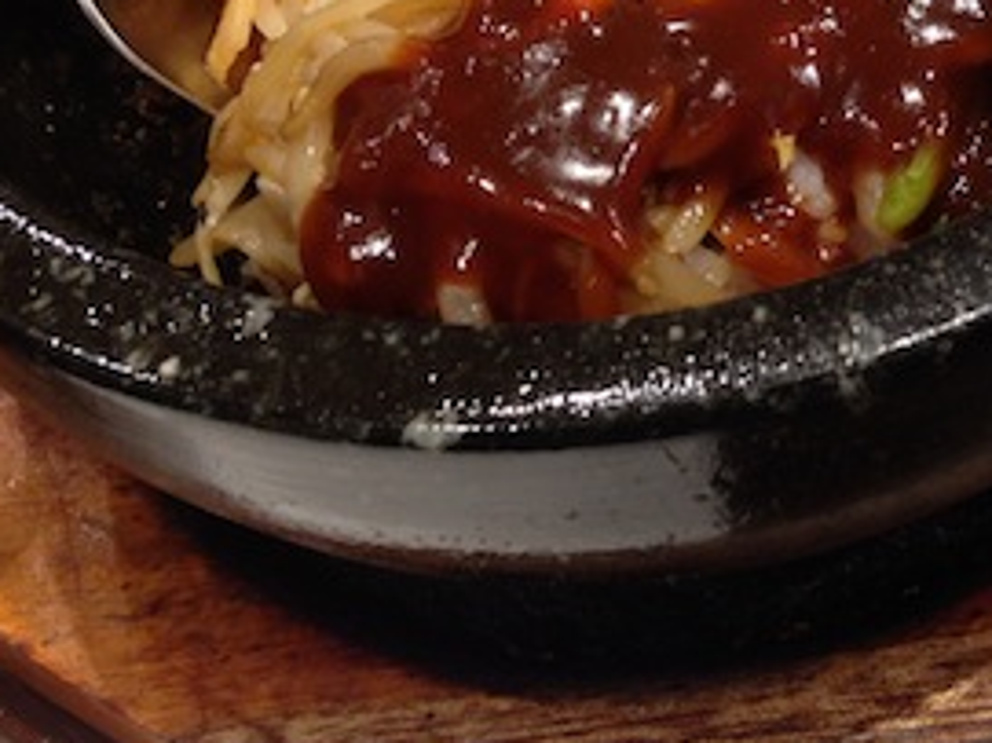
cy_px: -88
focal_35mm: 78
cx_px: 1109
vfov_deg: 18.1
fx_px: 2234
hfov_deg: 23.4
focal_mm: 4.12
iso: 64
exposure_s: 1/20
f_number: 2.4
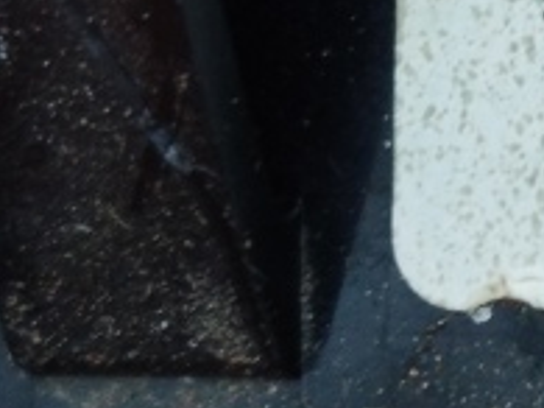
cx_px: 890
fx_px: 3707
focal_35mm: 236
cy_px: 75
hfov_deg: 8.2
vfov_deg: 6.3
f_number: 1.7
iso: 200
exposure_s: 1/33
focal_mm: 5.31
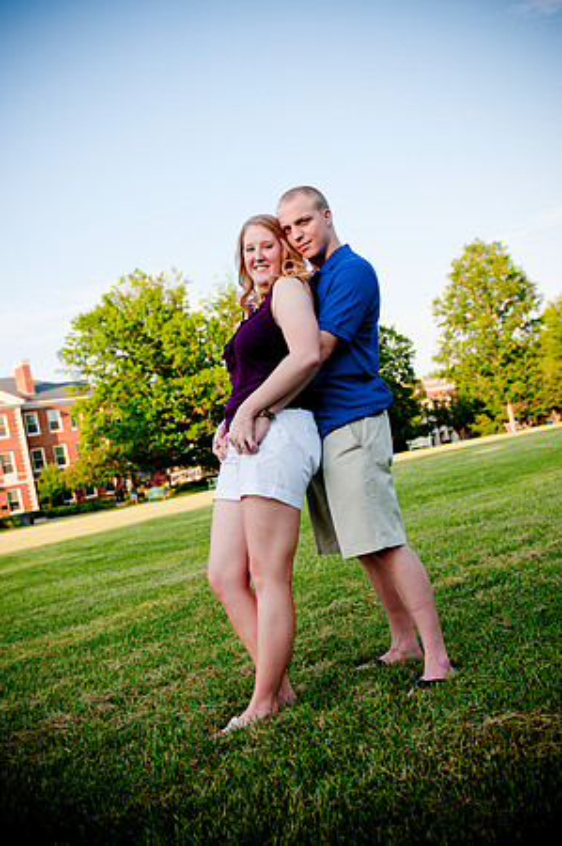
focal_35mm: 36
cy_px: 423
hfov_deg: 36.8
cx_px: 281
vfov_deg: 53.2
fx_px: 845
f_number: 2.8
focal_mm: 24
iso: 200
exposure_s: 1/1250
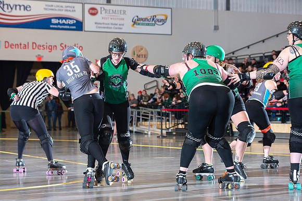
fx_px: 722
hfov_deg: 23.6
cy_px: 100
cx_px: 151
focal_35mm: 86
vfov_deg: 15.9
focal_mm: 86
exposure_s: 1/160
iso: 640
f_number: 5.6
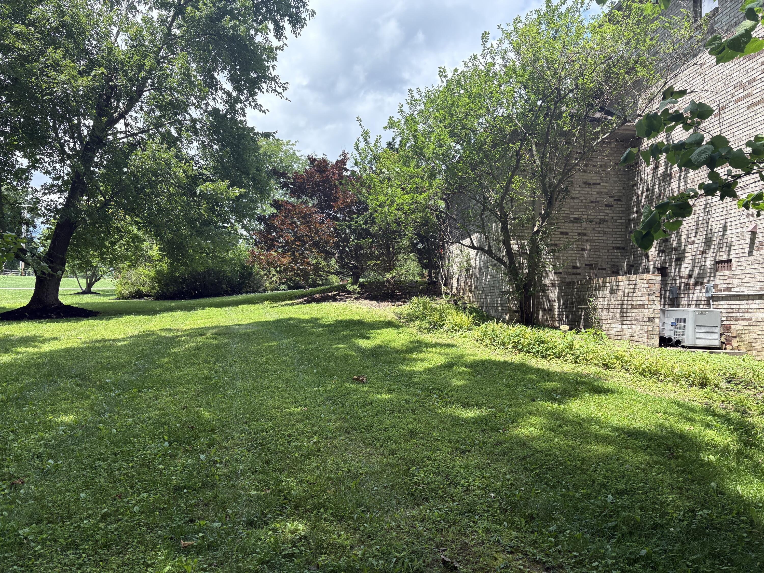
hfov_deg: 67.3
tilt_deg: +3.7
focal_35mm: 26
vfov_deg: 53.1
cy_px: 286
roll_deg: -2.6
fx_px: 574
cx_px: 382
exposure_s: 1/1364
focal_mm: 5.96
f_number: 1.6
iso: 64
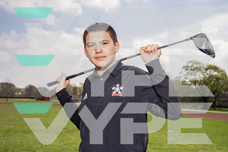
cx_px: 114
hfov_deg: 41.9
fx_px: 298
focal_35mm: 47
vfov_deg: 28.7
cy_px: 76
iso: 100
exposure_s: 1/250
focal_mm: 47
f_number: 7.1
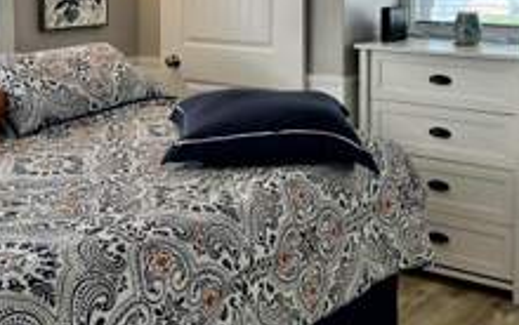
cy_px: -4
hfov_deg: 34.0
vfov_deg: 20.9
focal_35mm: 60
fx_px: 850
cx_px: 241
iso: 125
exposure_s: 1/120
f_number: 1.5
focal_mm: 5.7
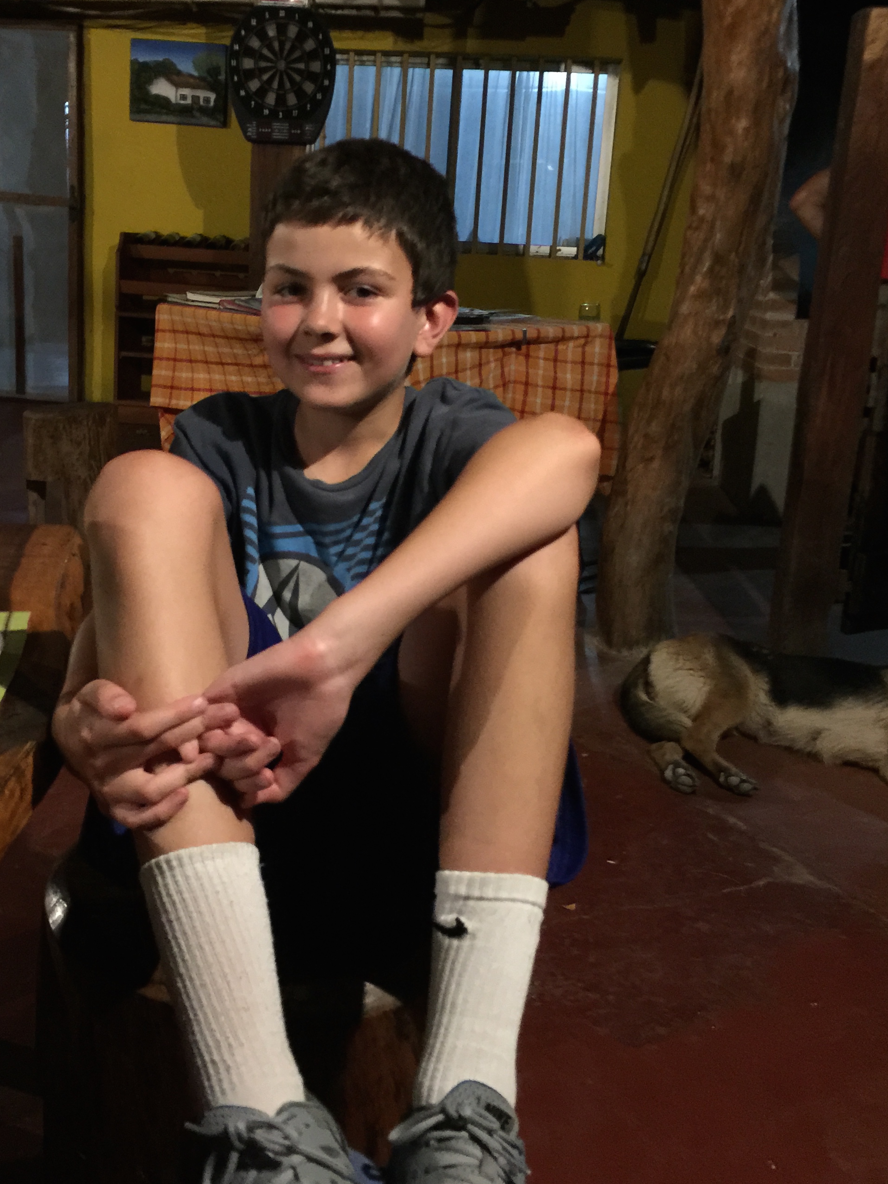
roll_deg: -1.9
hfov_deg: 38.6
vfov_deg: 50.1
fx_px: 1265
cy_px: 542
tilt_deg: -12.1
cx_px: 382
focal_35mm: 37
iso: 125
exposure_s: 1/4
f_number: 2.2
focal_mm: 4.15
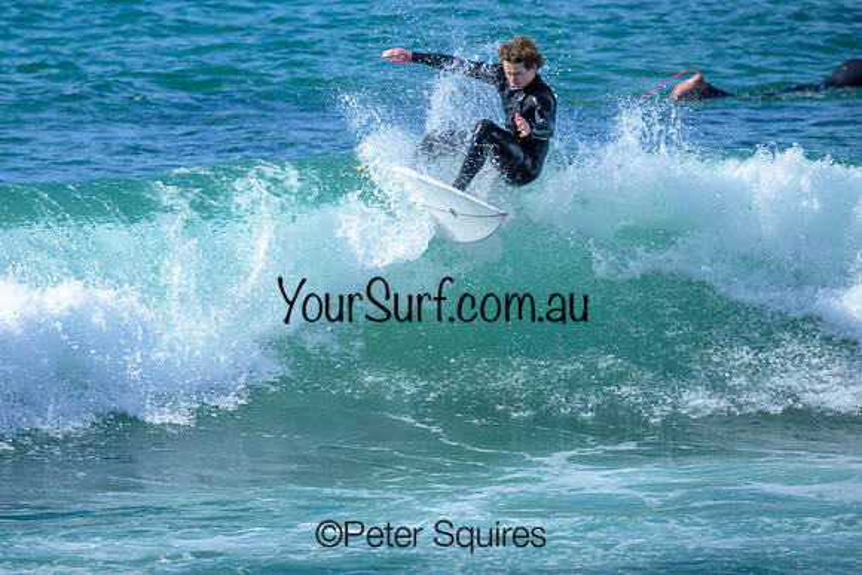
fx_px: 26363
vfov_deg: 1.2
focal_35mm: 1101
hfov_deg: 1.9
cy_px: 234
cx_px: 269
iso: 250
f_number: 6.3
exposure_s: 1/2000
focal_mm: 800
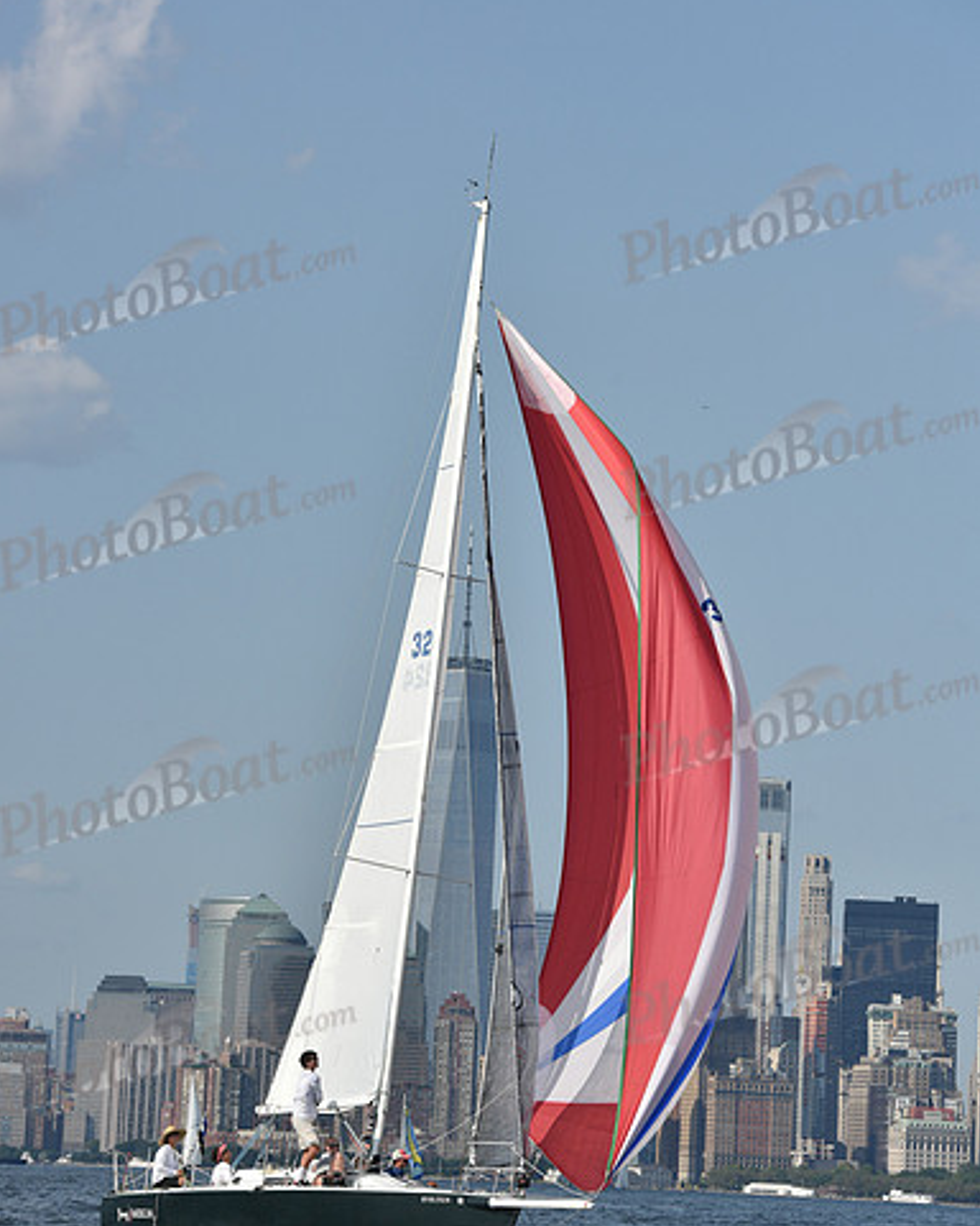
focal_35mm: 176
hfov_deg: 8.8
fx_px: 6381
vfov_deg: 11.0
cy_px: 623
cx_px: 489
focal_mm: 155
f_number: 9
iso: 250
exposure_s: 1/1250
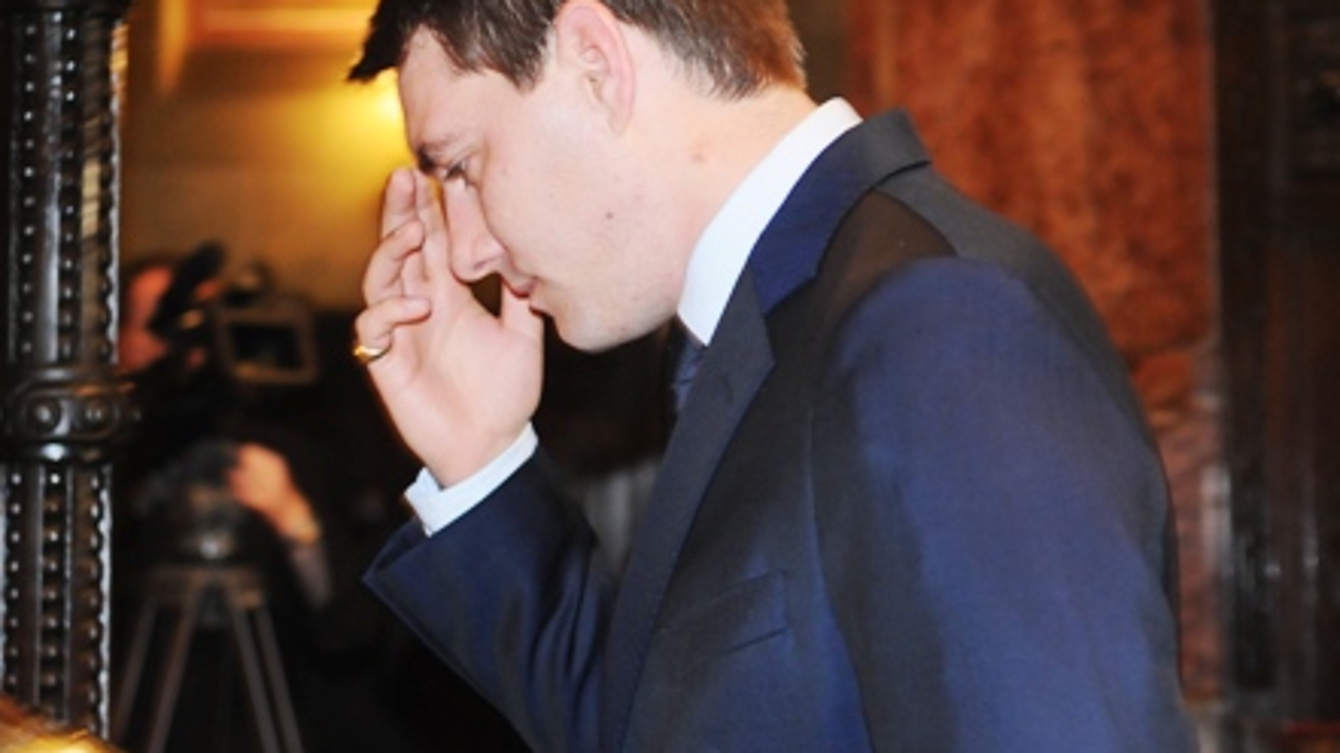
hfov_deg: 26.6
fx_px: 2834
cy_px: 293
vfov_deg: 15.1
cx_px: 720
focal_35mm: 80
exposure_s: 1/80
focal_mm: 35
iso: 800
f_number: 2.5
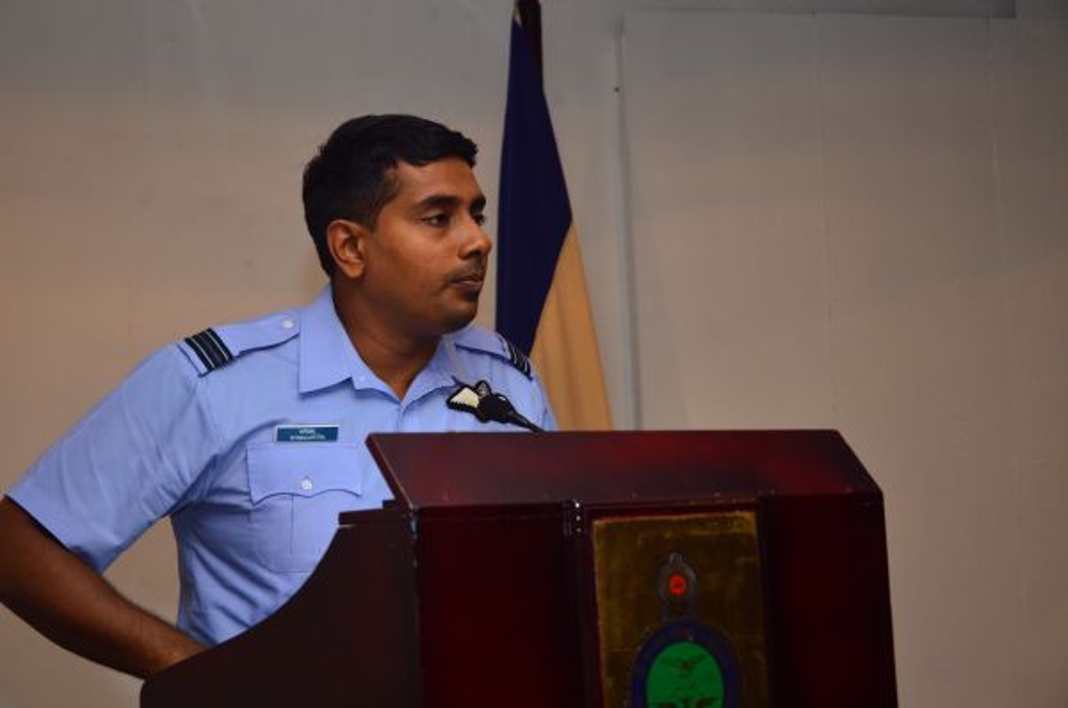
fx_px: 2221
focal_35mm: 75
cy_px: 354
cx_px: 534
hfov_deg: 27.0
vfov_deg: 18.1
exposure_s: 1/80
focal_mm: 50
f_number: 5
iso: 400
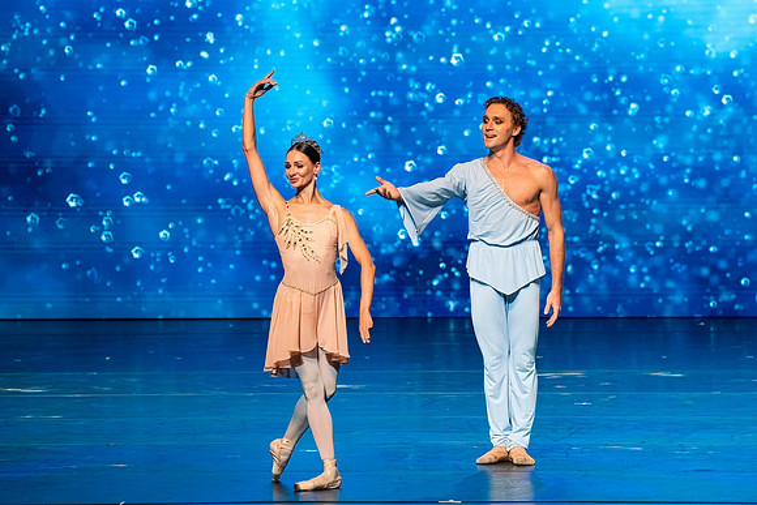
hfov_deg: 6.0
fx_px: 7247
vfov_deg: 4.0
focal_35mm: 345
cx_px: 424
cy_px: 284
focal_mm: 300
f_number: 6.3
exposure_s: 1/400
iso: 6400
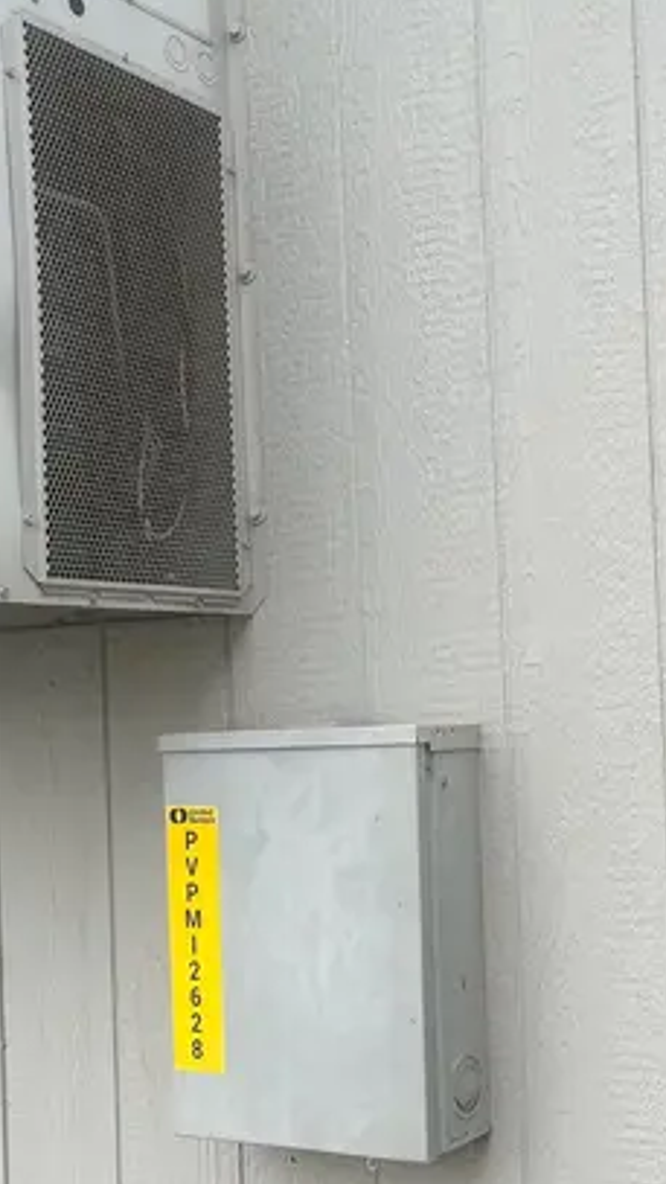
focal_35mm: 51
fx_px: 1601
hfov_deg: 23.1
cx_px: 555
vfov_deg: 40.5
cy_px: 662
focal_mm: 5.1
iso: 64
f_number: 1.6
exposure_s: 1/121
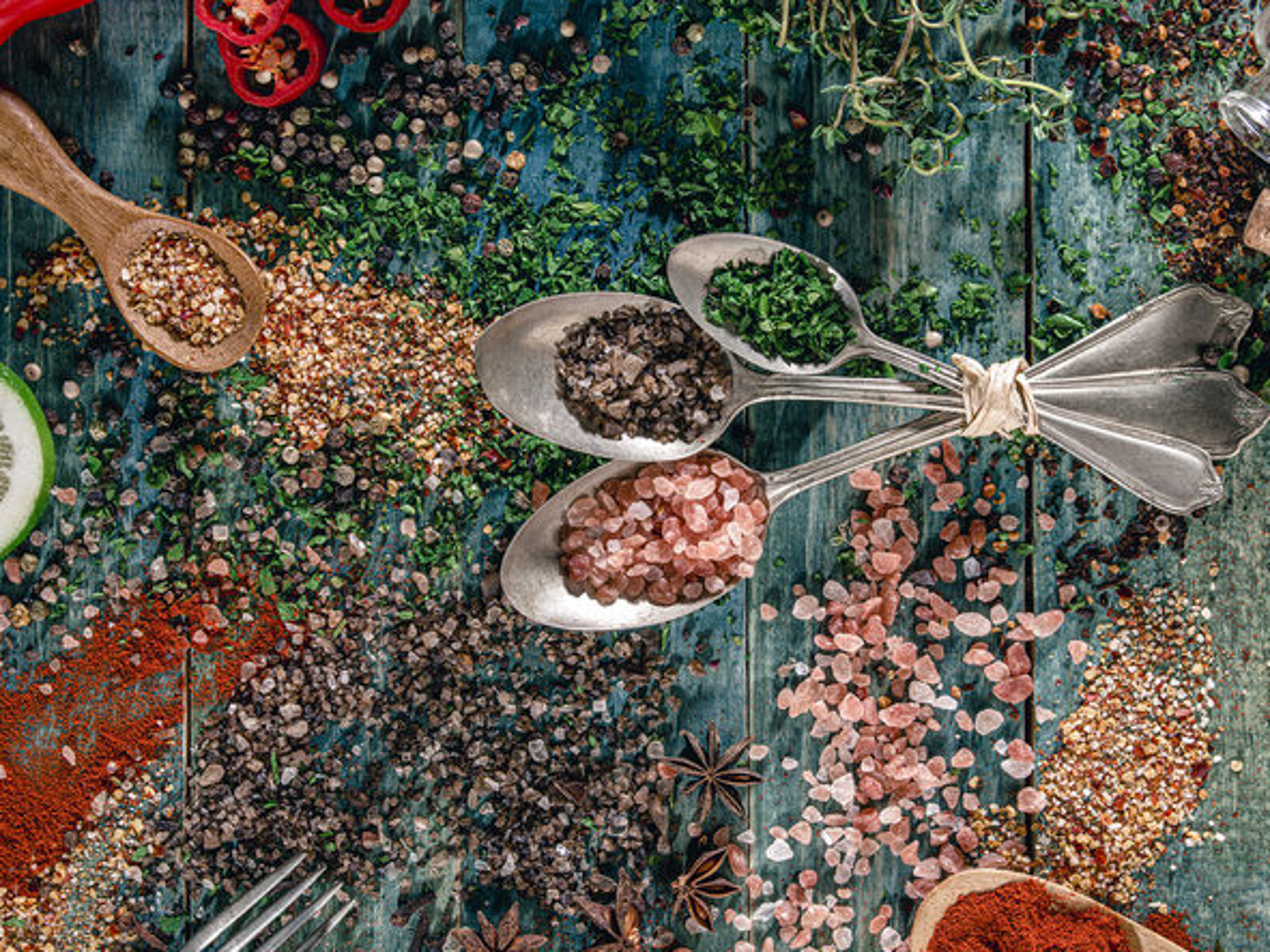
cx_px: 638
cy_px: 479
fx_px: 2458
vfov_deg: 21.9
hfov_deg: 29.0
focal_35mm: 67
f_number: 20
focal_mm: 85
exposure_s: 1/125
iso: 200
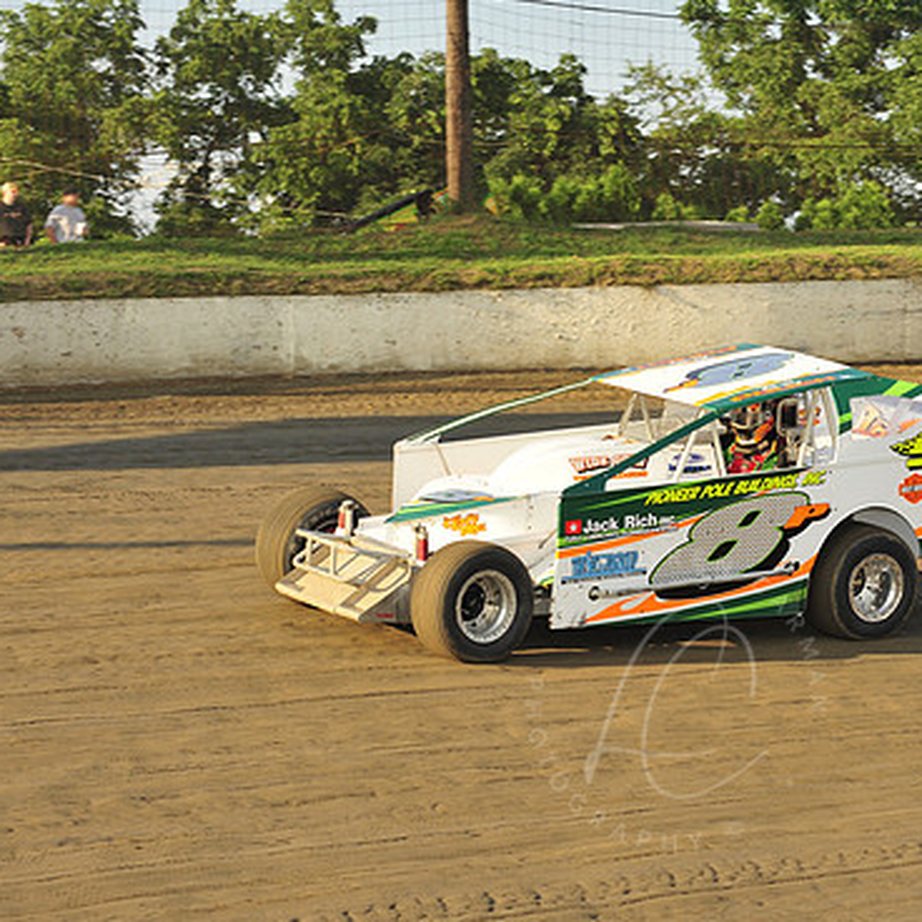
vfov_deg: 13.0
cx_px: 674
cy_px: 469
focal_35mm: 134
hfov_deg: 13.0
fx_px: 4038
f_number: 9
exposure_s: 1/320
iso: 400
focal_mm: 100
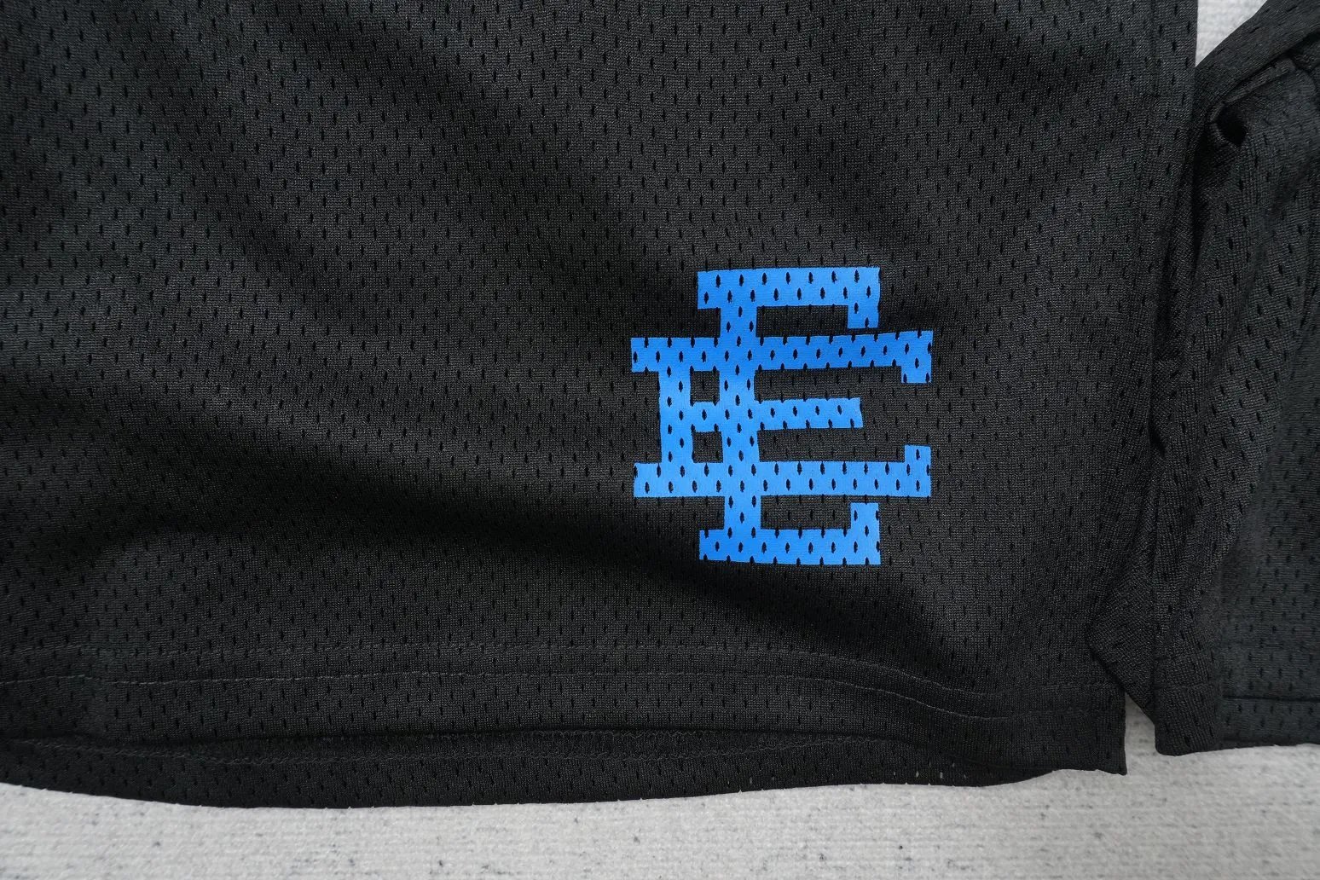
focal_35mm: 24
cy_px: 440
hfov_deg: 73.7
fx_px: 880
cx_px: 660
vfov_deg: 53.1
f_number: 10
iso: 1600
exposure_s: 1/100
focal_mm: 16
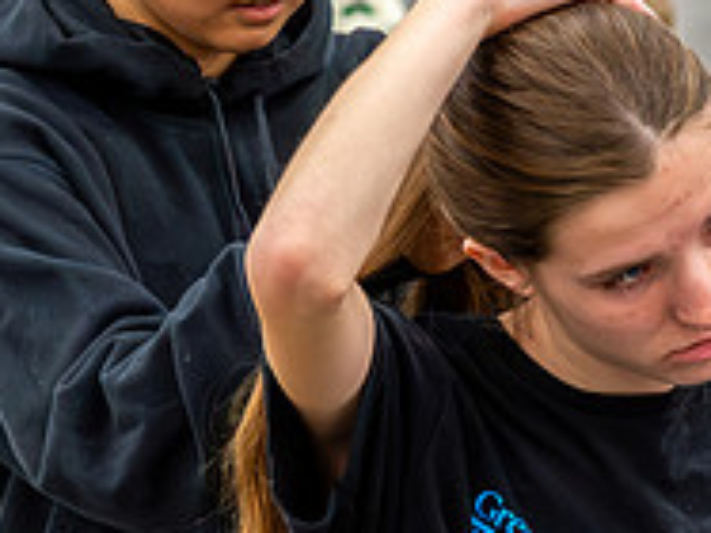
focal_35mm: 537
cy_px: 296
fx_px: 11023
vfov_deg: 2.8
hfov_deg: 3.7
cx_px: 605
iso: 4000
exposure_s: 1/200
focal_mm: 120
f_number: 6.3
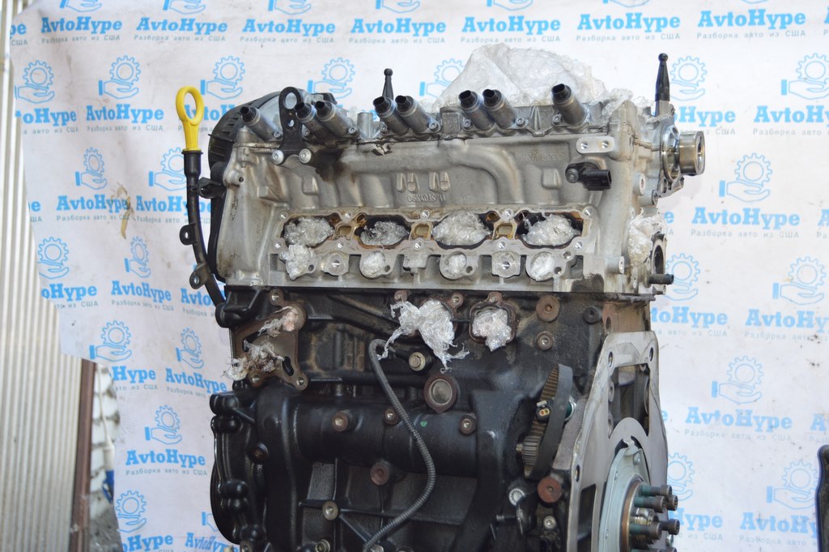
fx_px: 1070
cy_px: 276
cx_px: 414
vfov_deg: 28.9
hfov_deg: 42.4
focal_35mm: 46
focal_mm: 31
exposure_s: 1/100
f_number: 4.2
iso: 400
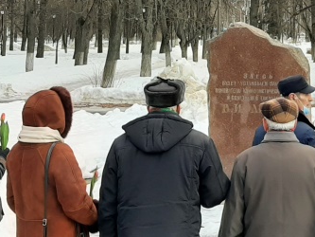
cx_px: 245
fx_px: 728
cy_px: 13
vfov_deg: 18.1
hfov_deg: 24.1
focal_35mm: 80
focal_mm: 3.93
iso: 40
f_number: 1.7
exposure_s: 1/672
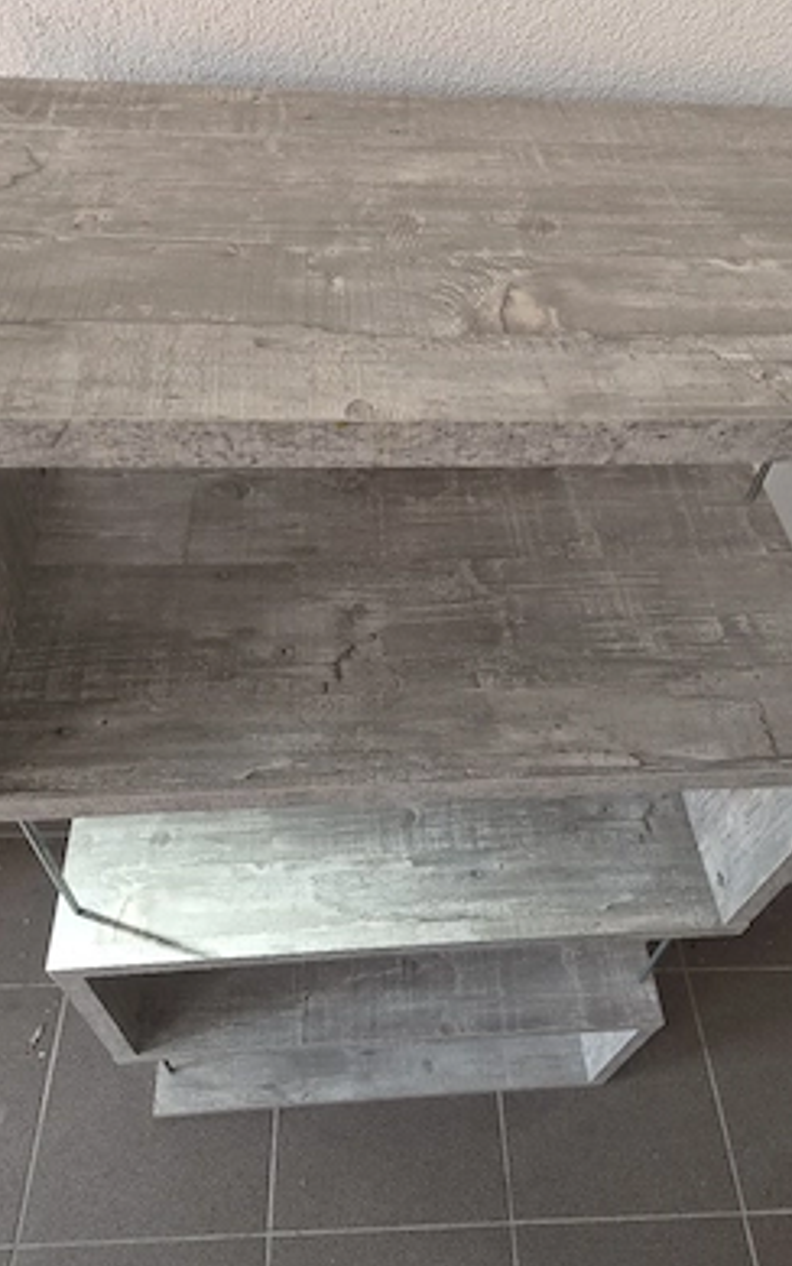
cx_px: 406
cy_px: 630
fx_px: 863
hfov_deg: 49.3
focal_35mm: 25
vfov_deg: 72.5
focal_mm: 5.4
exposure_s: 1/100
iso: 125
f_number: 1.8
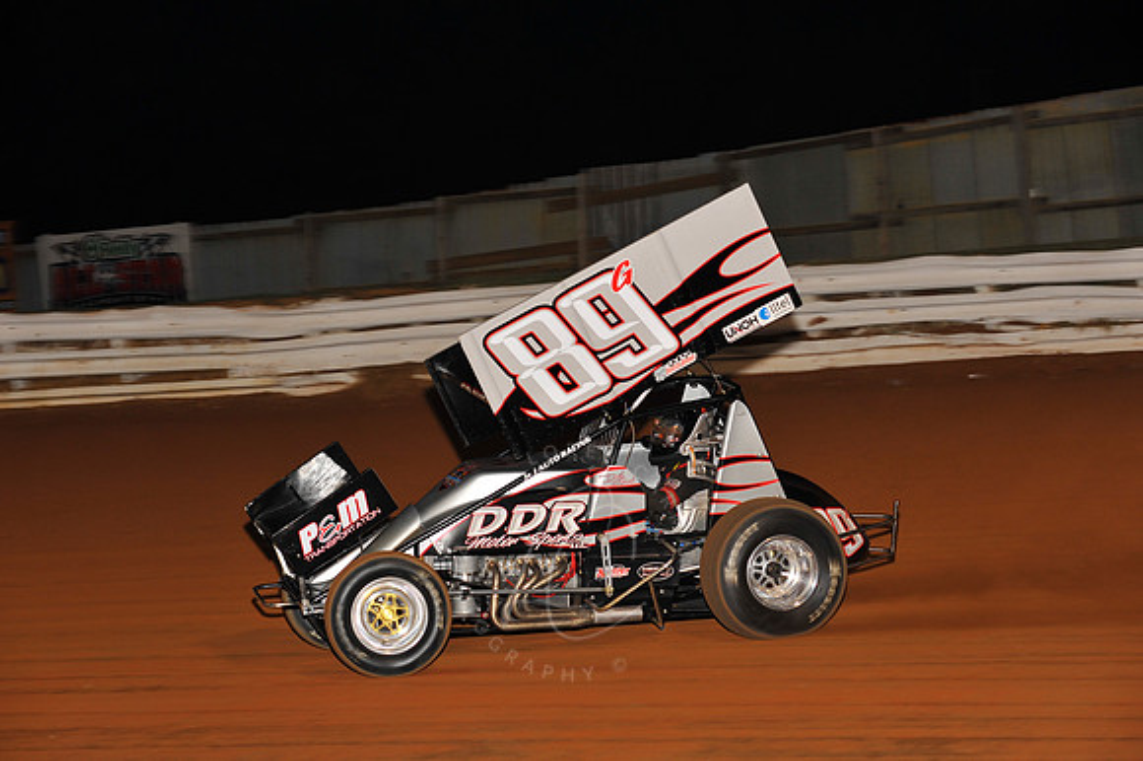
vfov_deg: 13.0
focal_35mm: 105
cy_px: 380
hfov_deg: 19.5
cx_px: 572
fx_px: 3332
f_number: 5.6
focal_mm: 105
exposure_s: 1/250
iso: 500
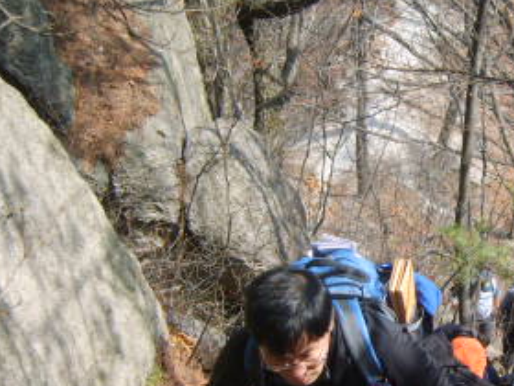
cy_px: 232
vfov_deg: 18.4
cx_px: 479
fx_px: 1188
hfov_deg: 23.6
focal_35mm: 80
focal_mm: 7.4
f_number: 2.8
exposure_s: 1/350
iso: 50
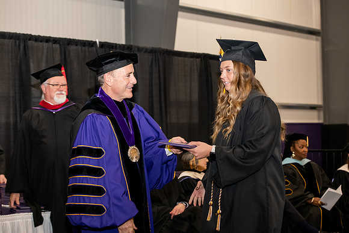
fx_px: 679
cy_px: 116
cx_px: 174
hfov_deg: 28.8
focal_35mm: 70
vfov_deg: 19.5
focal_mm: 70
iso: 2000
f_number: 5
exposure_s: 1/200
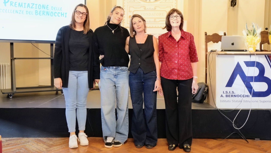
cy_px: 71
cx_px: 136
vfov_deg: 32.4
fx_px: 262
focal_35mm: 37
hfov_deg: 54.6
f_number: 4
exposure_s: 1/40
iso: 3200
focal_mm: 23
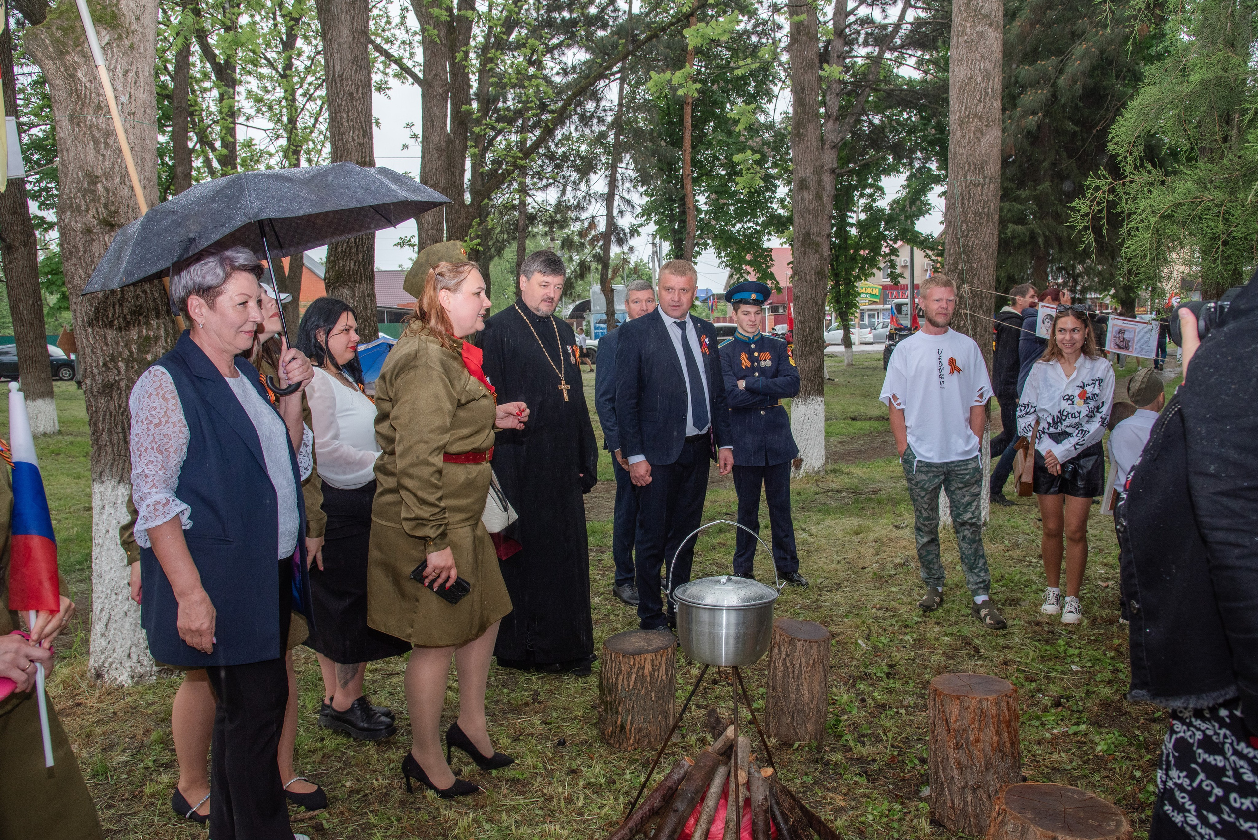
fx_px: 944
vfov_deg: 48.0
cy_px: 420
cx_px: 629
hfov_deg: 67.4
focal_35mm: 27
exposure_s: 1/160
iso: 640
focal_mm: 27
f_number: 7.1
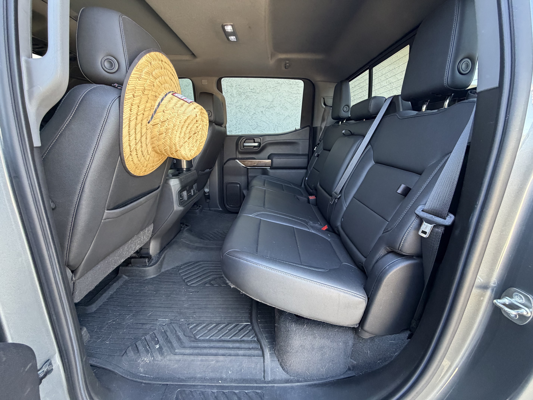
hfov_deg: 102.1
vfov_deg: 85.7
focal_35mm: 14
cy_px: 200
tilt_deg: -13.3
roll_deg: -0.9
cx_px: 266
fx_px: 216
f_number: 2.2
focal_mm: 2.22
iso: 320
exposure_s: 1/102
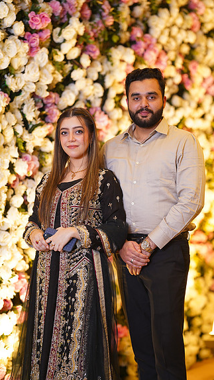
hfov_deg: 13.4
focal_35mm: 90
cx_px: 119
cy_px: 189
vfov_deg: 23.7
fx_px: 908
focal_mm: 85
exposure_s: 1/200
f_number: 1.8
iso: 200
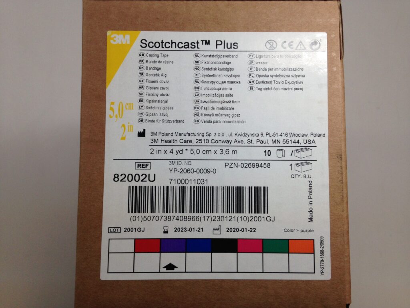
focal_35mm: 33
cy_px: 154
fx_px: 391
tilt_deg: -84.7
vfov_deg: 42.9
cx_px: 205
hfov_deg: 55.4
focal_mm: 4.12
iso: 64
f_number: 2.4
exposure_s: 1/120
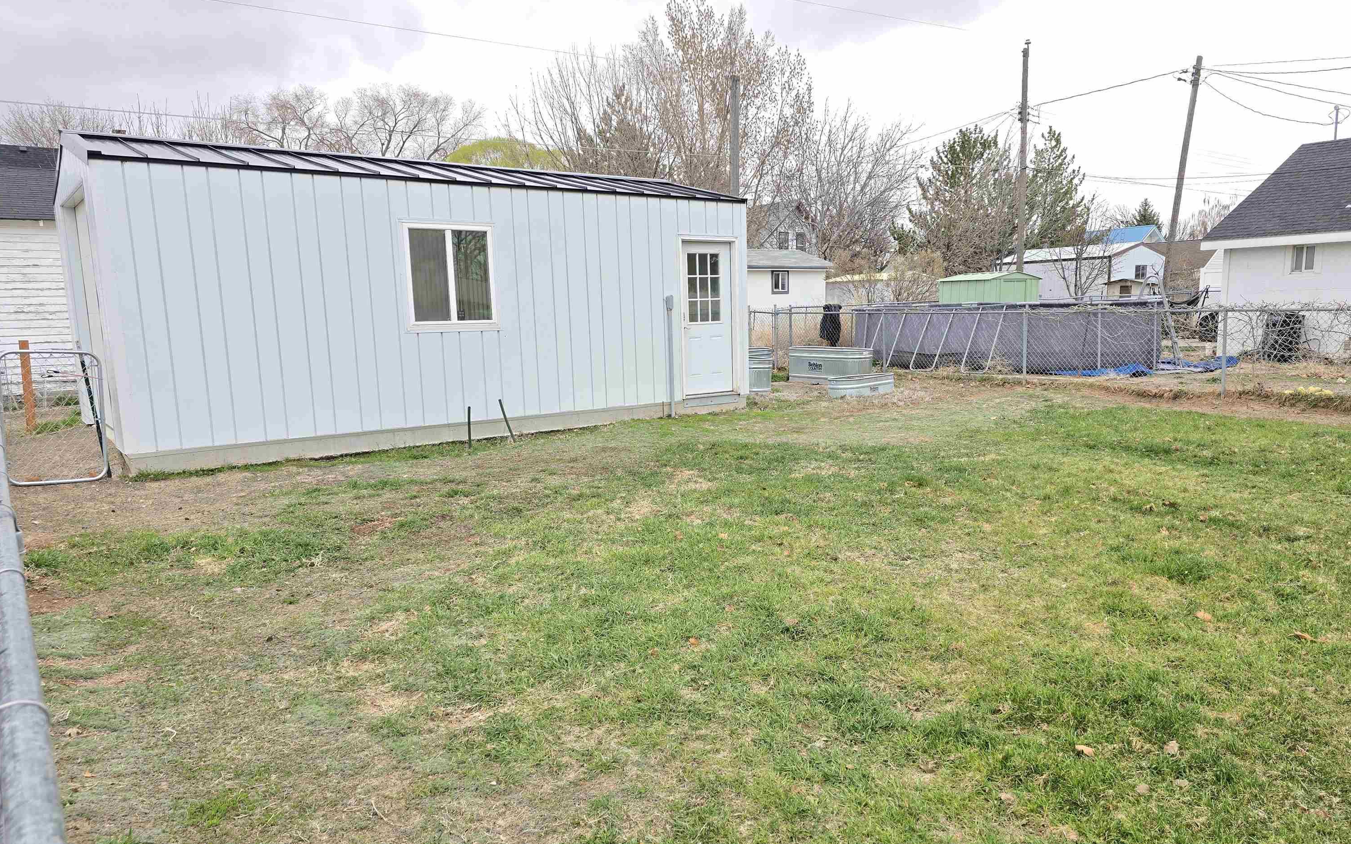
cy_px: 446
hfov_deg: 72.5
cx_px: 688
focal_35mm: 25
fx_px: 920
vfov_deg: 49.2
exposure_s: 1/120
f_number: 1.7
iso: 40
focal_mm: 6.3
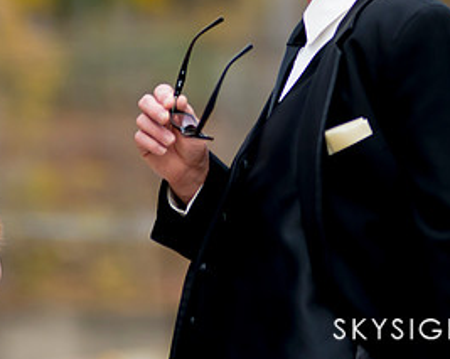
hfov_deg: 5.3
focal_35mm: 363
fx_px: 4829
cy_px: -35
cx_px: 294
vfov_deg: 4.2
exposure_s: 1/2000
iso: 640
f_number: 2.8
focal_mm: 135
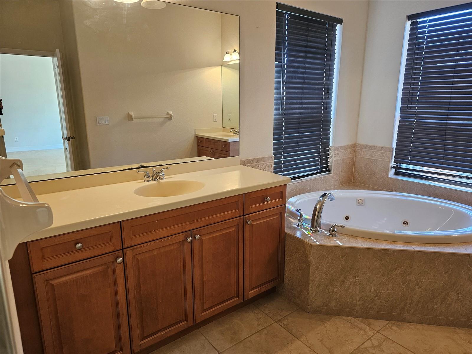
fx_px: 314
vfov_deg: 58.9
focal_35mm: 23
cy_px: 177
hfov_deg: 73.9
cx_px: 236
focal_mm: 6.3
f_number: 1.7
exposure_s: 1/120
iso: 160
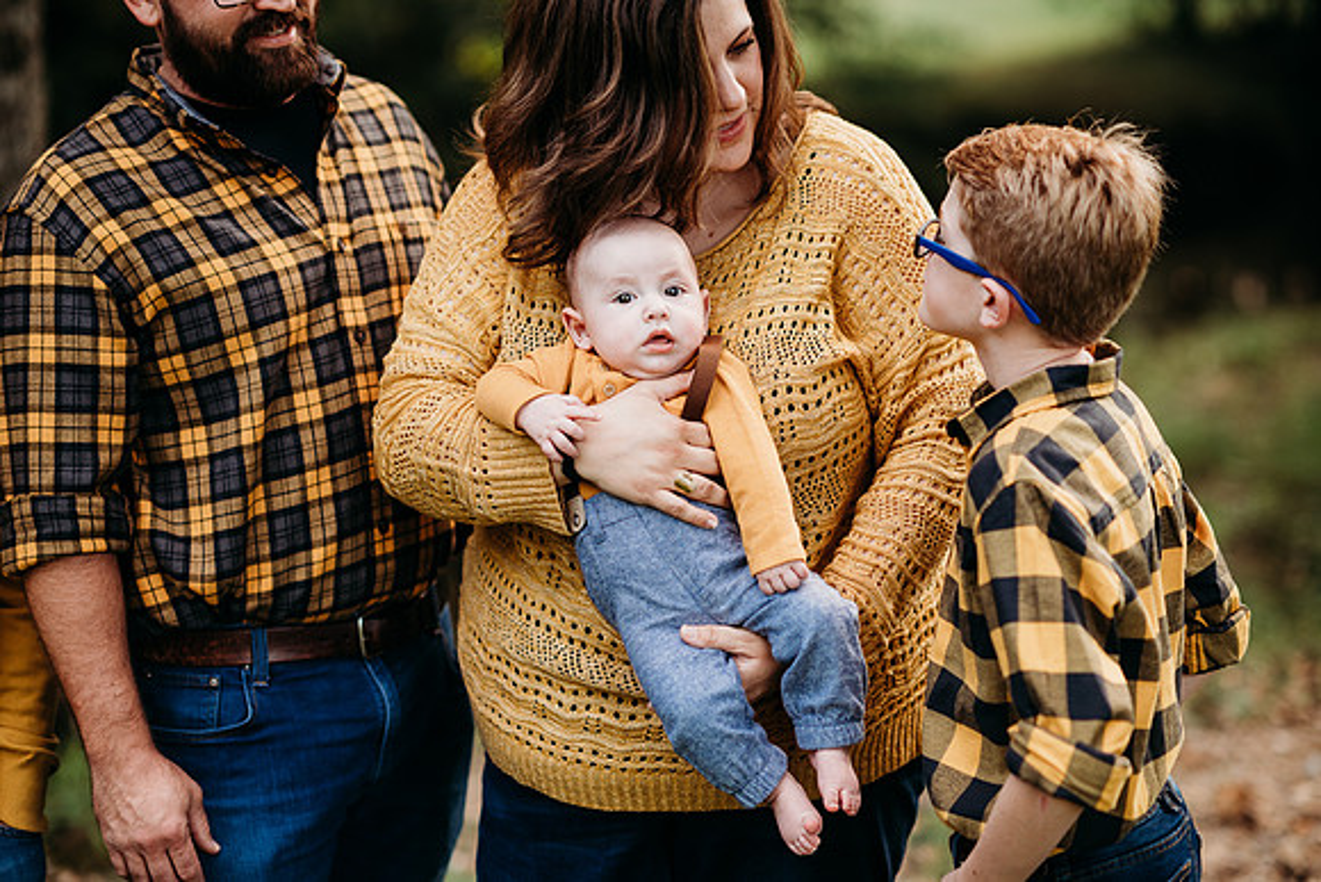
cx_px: 660
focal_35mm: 85
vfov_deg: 16.1
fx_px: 3120
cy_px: 441
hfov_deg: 23.9
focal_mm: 85
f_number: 2.2
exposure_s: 1/200
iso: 125
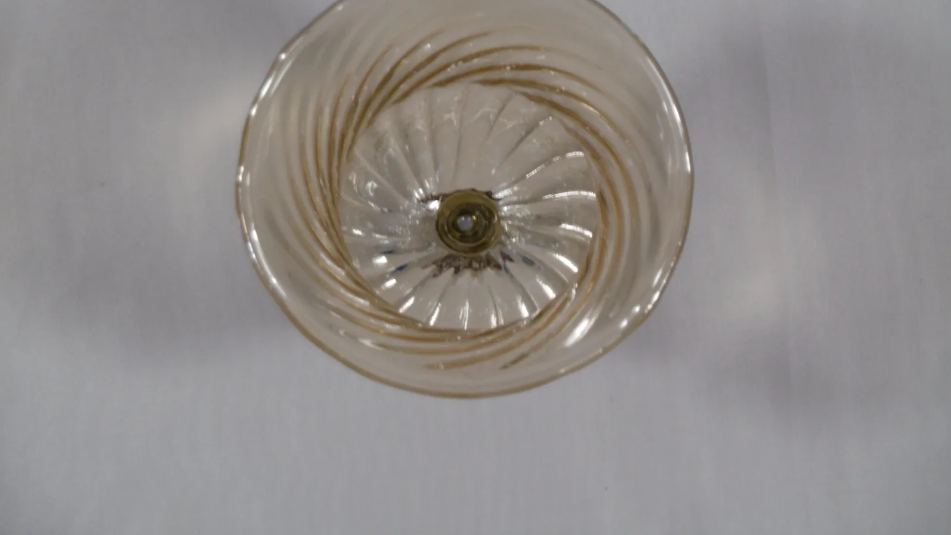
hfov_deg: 14.1
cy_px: 199
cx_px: 476
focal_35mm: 152
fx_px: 3833
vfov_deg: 8.0
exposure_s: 1/30
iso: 100
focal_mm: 24.8
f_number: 5.2
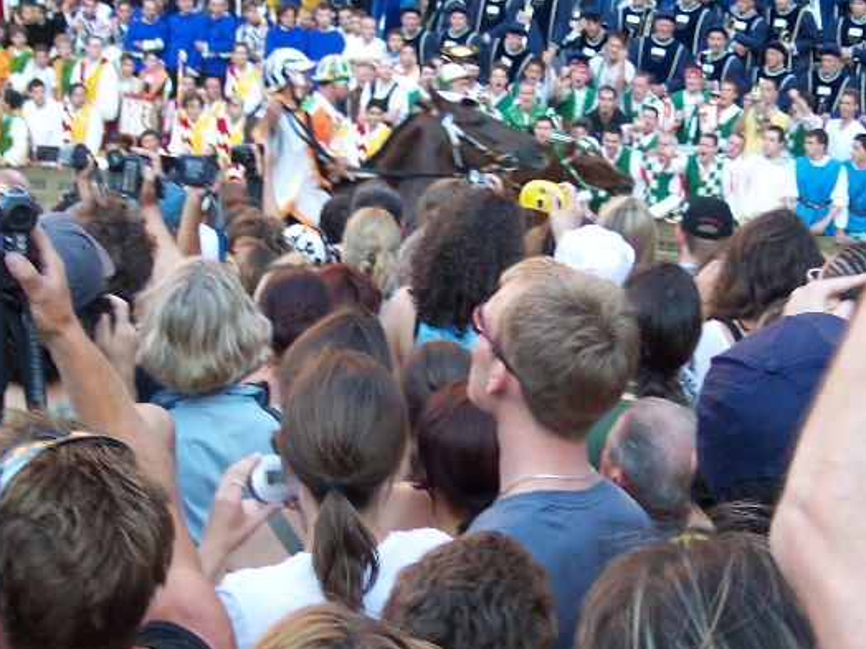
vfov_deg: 25.2
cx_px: 479
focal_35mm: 58
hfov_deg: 33.2
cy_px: 335
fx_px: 1451
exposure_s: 1/125
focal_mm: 8
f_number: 2.8
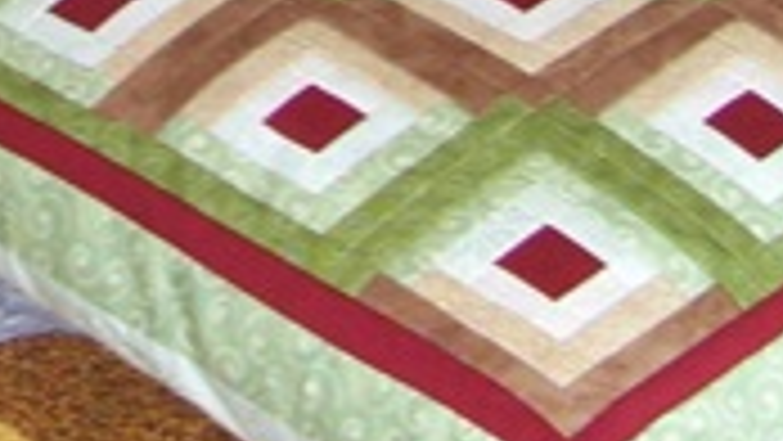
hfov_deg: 11.1
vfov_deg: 5.9
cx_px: 27
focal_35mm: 193
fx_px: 4008
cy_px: -774
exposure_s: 1/60
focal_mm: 6.5
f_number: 3.5
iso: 100
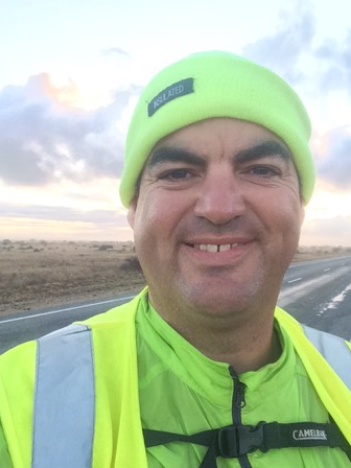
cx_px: 201
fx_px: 487
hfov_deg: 39.6
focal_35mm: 36
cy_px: 234
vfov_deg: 51.4
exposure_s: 1/120
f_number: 2.4
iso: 100
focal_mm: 2.15
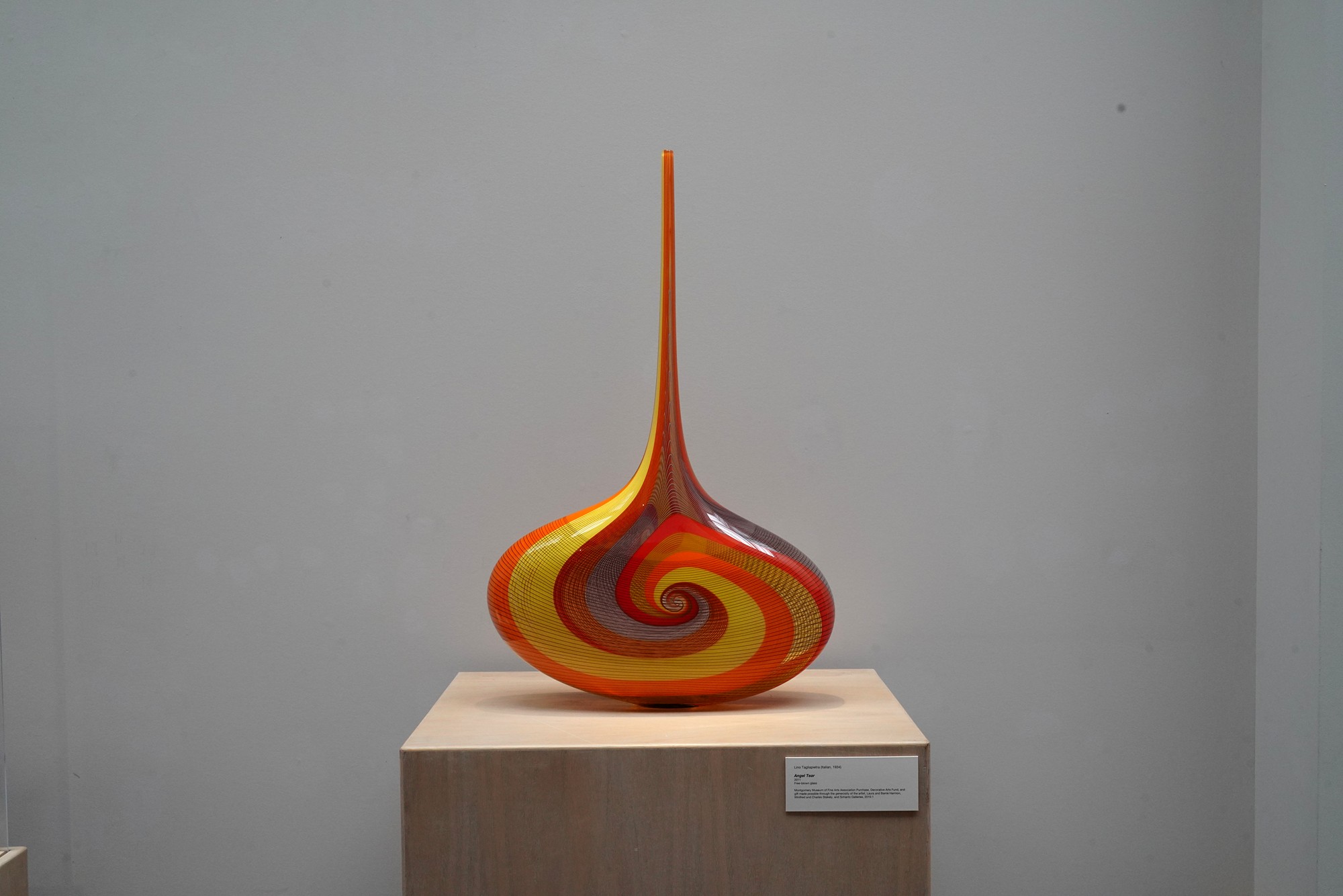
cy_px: 448
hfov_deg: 55.8
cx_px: 672
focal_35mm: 34
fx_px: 1268
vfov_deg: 38.9
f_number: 14
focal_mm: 34
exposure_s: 1/100
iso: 2000
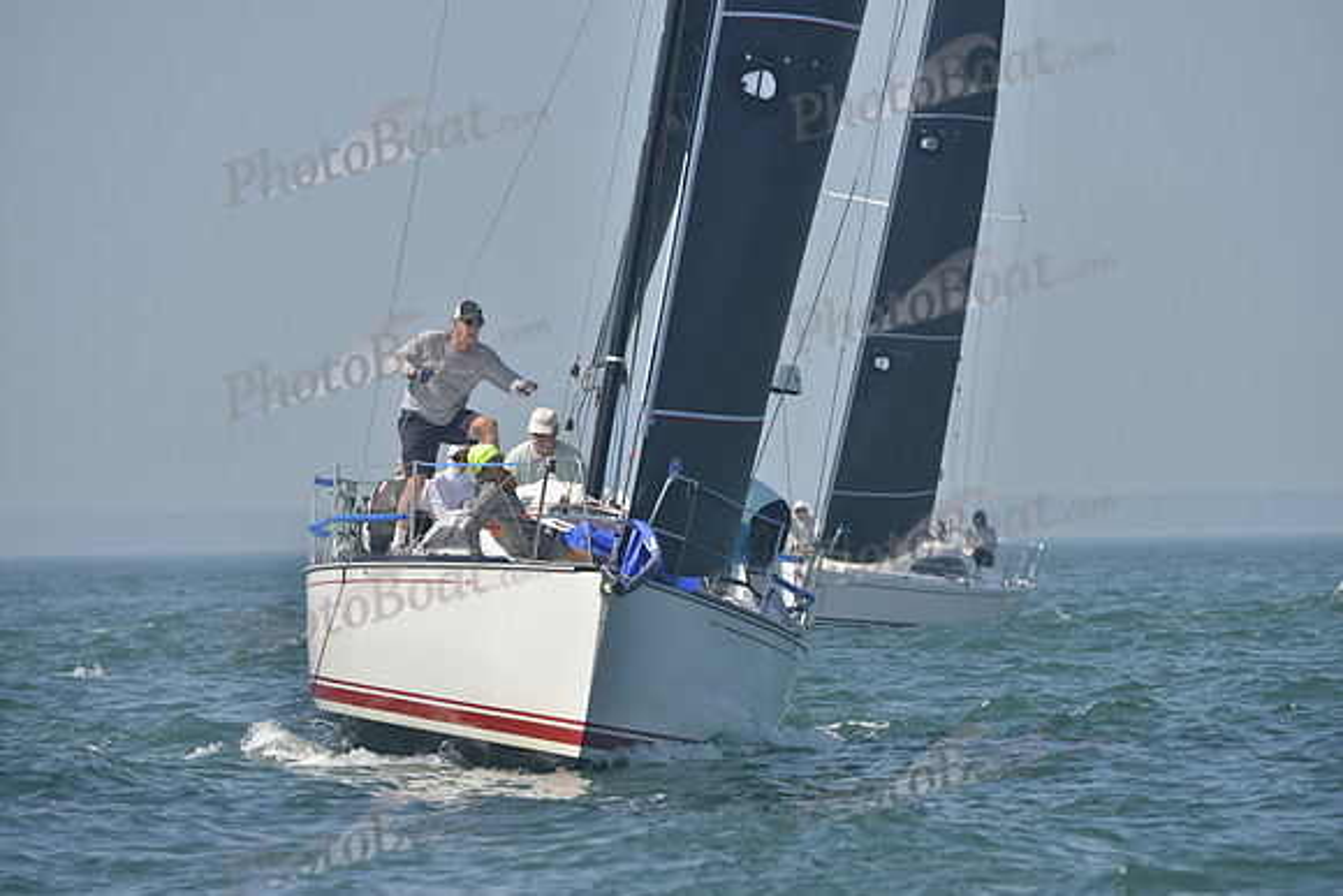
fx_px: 14925
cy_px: 448
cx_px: 672
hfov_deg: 5.2
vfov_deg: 3.4
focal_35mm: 400
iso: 280
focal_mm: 400
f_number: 8
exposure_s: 1/1000
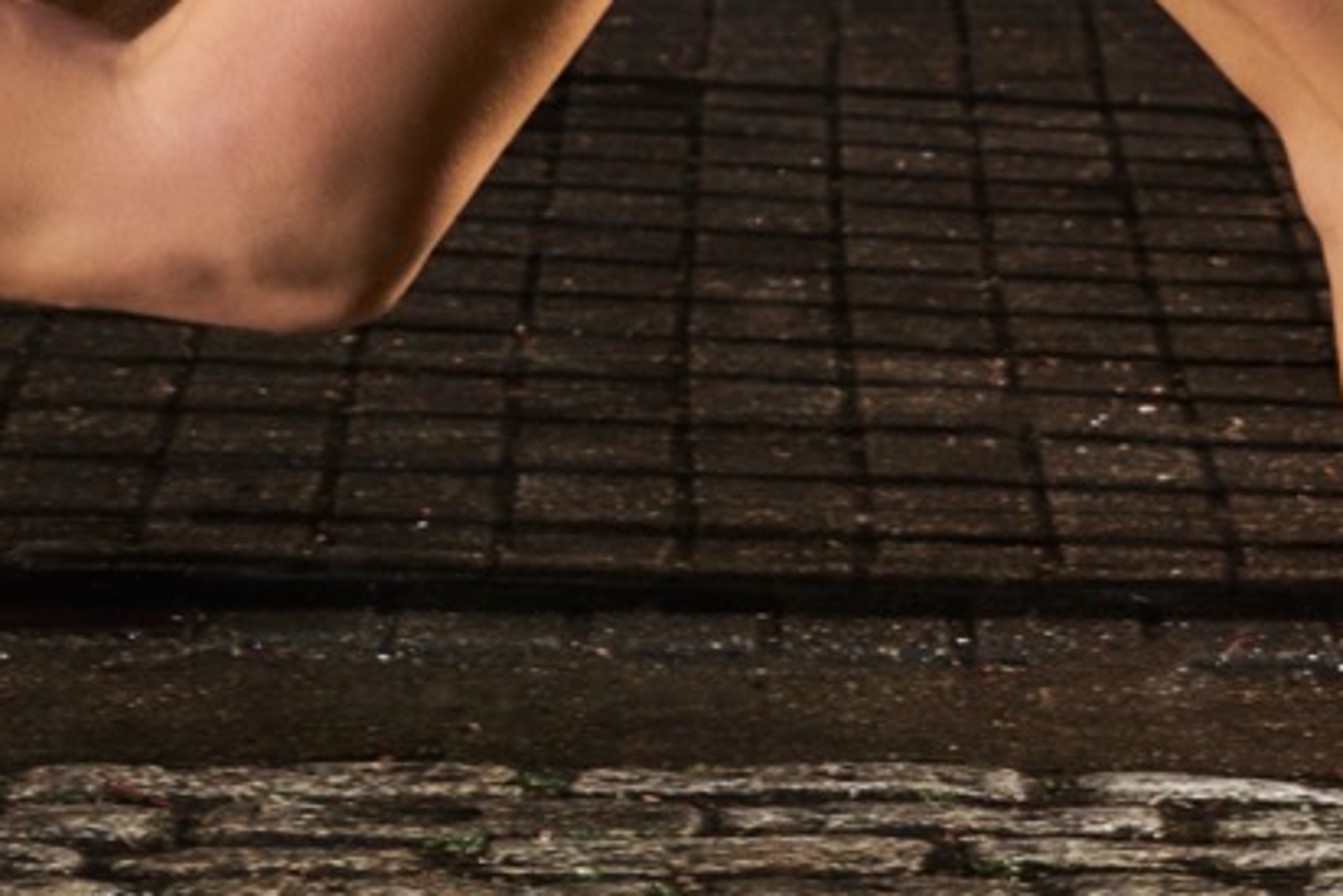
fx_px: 9516
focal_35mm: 255
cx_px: 372
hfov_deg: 8.1
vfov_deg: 5.4
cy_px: 202
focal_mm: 70
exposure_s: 1/160
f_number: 8
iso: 800
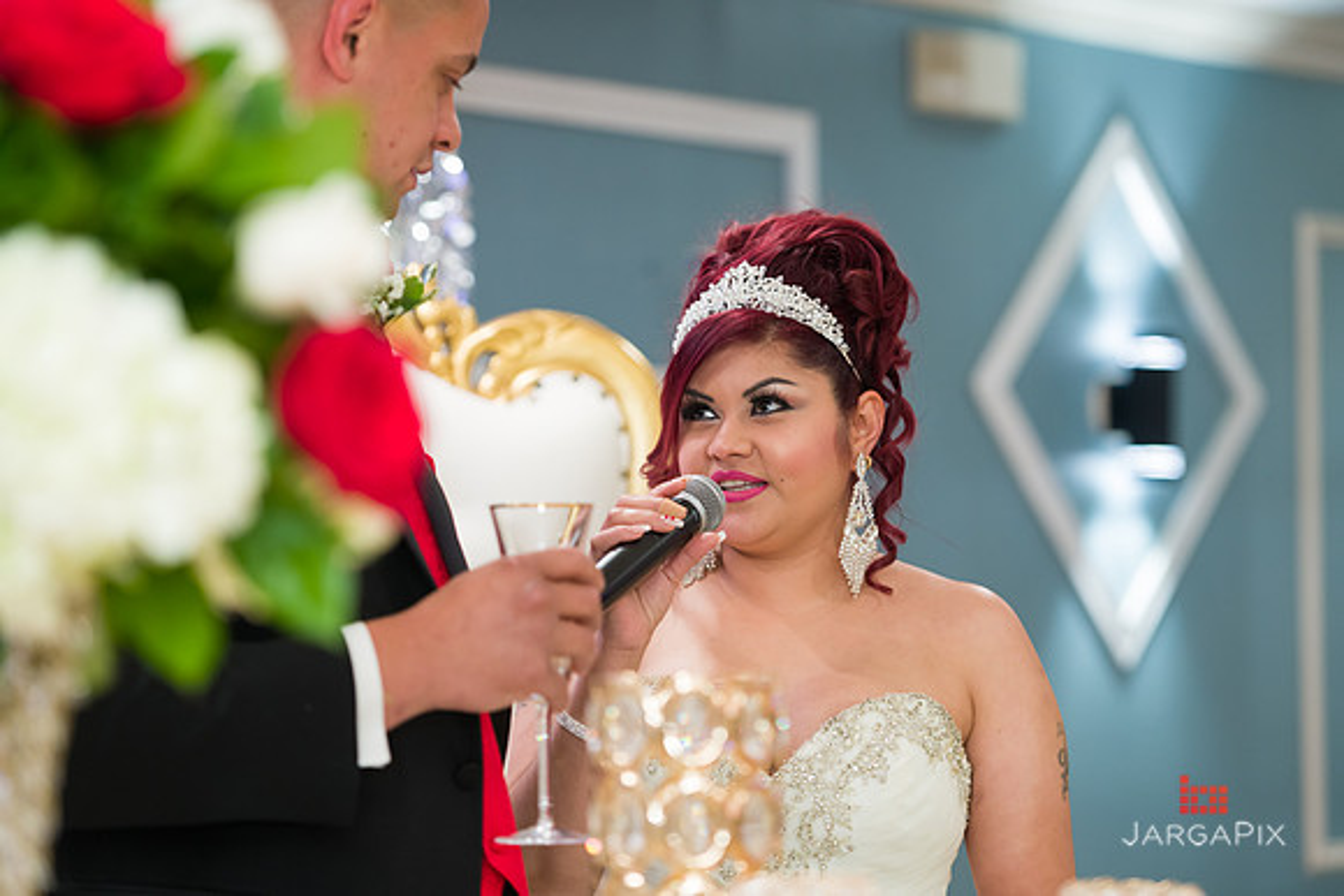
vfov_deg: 10.3
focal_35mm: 133
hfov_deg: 15.4
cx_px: 715
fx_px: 4964
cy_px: 448
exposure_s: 1/125
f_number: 3.2
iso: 800
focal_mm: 125
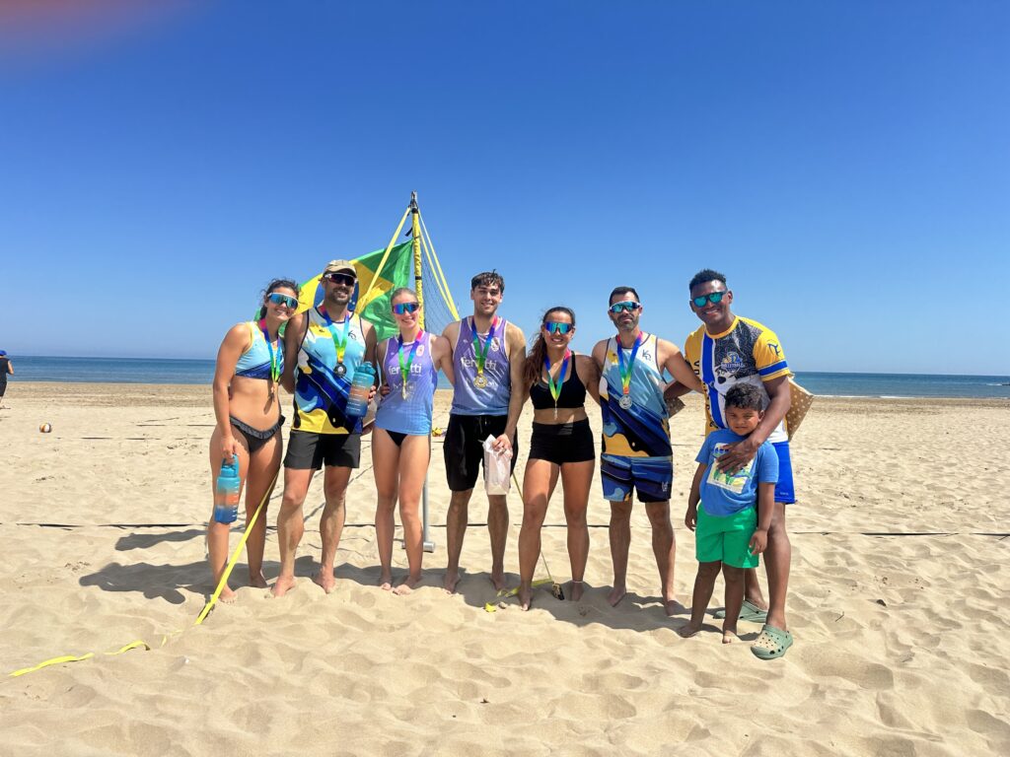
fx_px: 700
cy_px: 378
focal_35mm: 24
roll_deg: -0.8
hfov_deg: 71.6
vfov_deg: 56.8
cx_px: 505
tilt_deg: -1.5
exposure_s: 1/3472
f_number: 1.78
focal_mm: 6.86
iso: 80
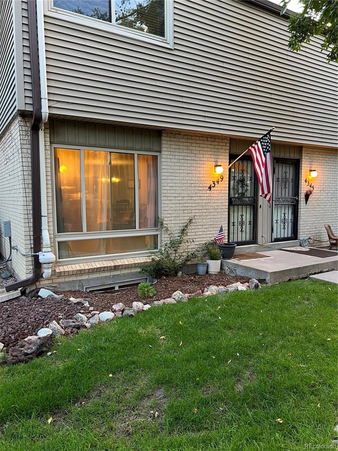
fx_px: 338
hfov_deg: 53.1
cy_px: 226
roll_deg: +0.3
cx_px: 169
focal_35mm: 26
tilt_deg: -4.4
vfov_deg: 67.3
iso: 125
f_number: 1.5
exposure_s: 1/60
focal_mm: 5.7
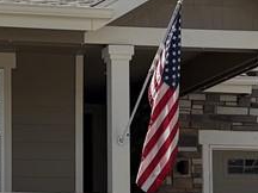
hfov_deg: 11.1
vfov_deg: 8.3
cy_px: 200
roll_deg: +0.7
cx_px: 51
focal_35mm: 178
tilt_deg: +3.7
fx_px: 1327
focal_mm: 6.76
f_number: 1.78
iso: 80
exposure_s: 1/7353
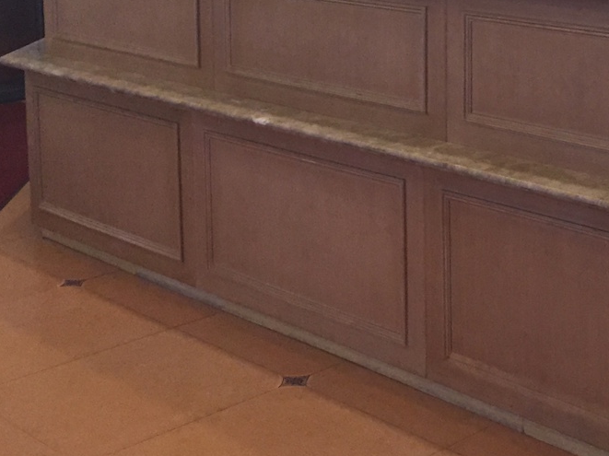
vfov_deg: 19.4
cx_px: 615
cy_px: -35
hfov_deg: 25.3
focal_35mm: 73
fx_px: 1284
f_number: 2.2
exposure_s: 1/33
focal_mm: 4.15
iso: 200
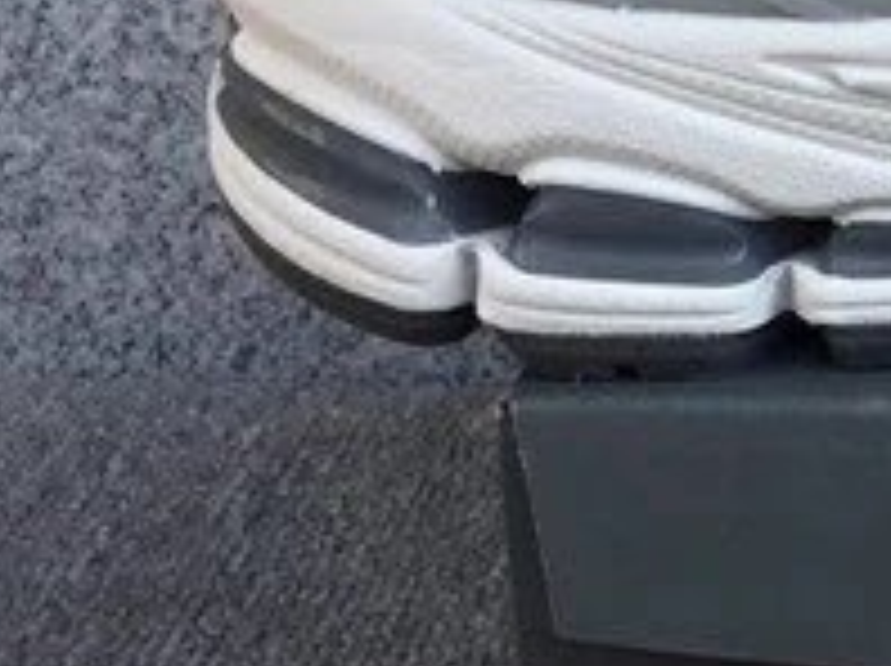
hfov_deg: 12.9
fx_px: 3625
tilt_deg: -19.5
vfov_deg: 10.5
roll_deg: -0.2
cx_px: 1521
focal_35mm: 141
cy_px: 232
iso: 25
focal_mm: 3.3
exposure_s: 1/322
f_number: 2.4
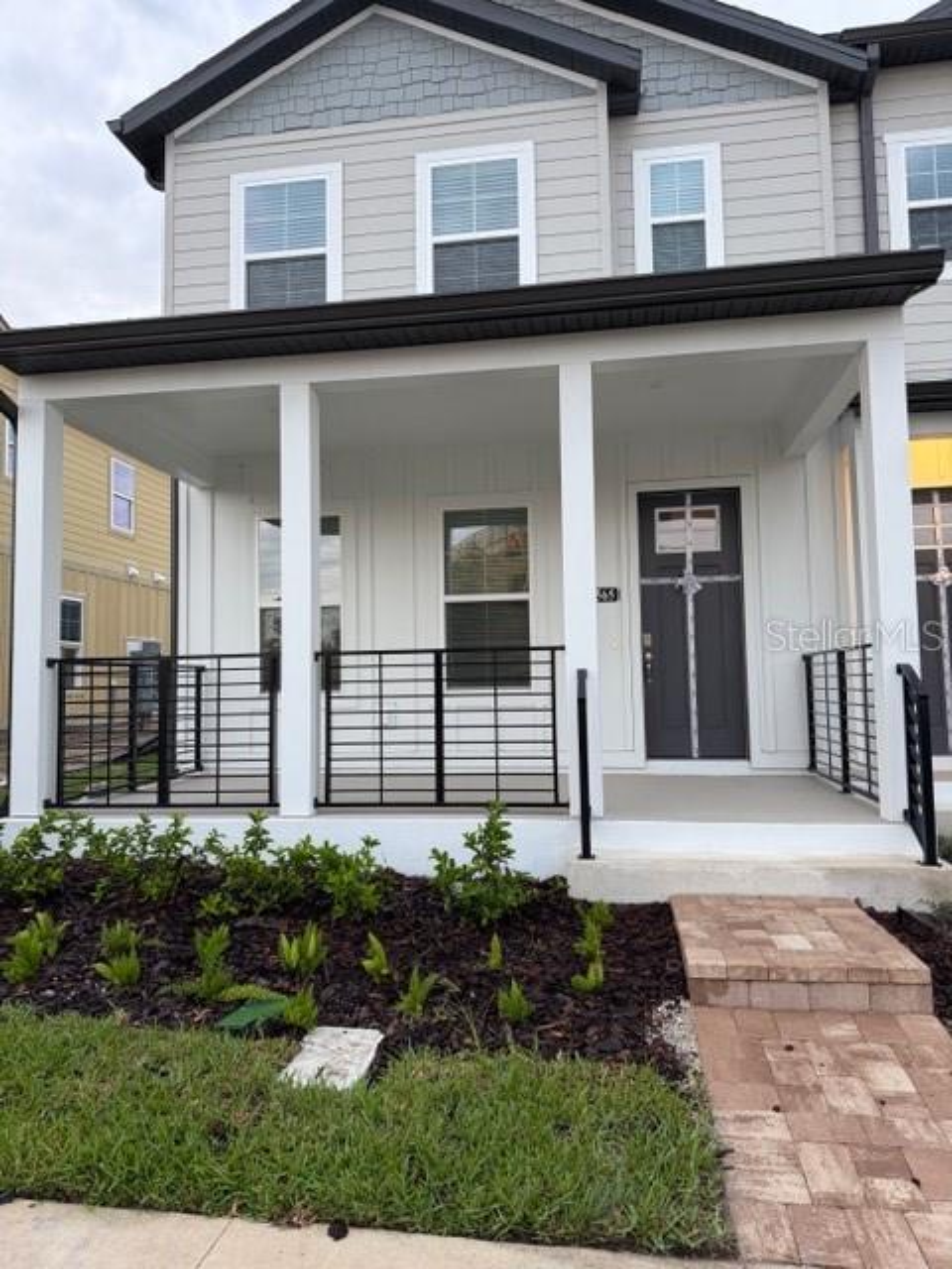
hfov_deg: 56.8
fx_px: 880
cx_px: 476
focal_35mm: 24
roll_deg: +1.5
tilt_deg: +3.7
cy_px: 634
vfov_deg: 71.6
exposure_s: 1/121
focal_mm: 6.76
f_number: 1.78
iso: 160
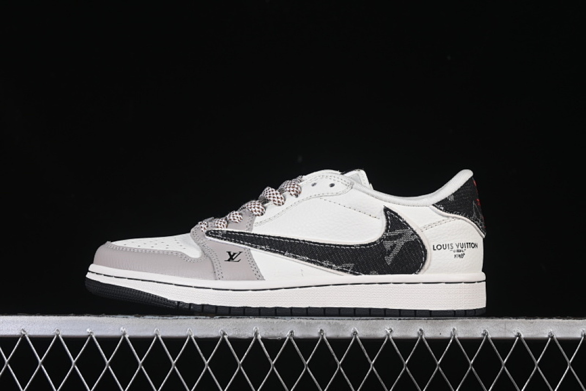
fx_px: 1221
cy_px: 196
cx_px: 293
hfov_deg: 27.0
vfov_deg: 18.2
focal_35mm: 75
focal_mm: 50
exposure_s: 1/80
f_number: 8
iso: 160
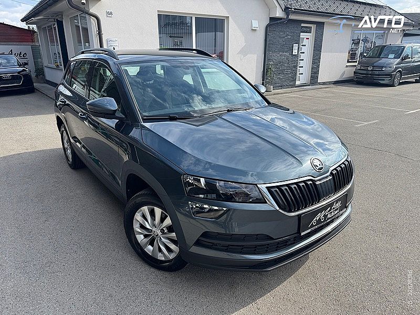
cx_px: 210
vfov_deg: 56.8
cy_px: 158
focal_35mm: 24
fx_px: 291
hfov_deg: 71.6
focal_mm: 6.76
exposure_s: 1/1818
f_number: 1.78
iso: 80
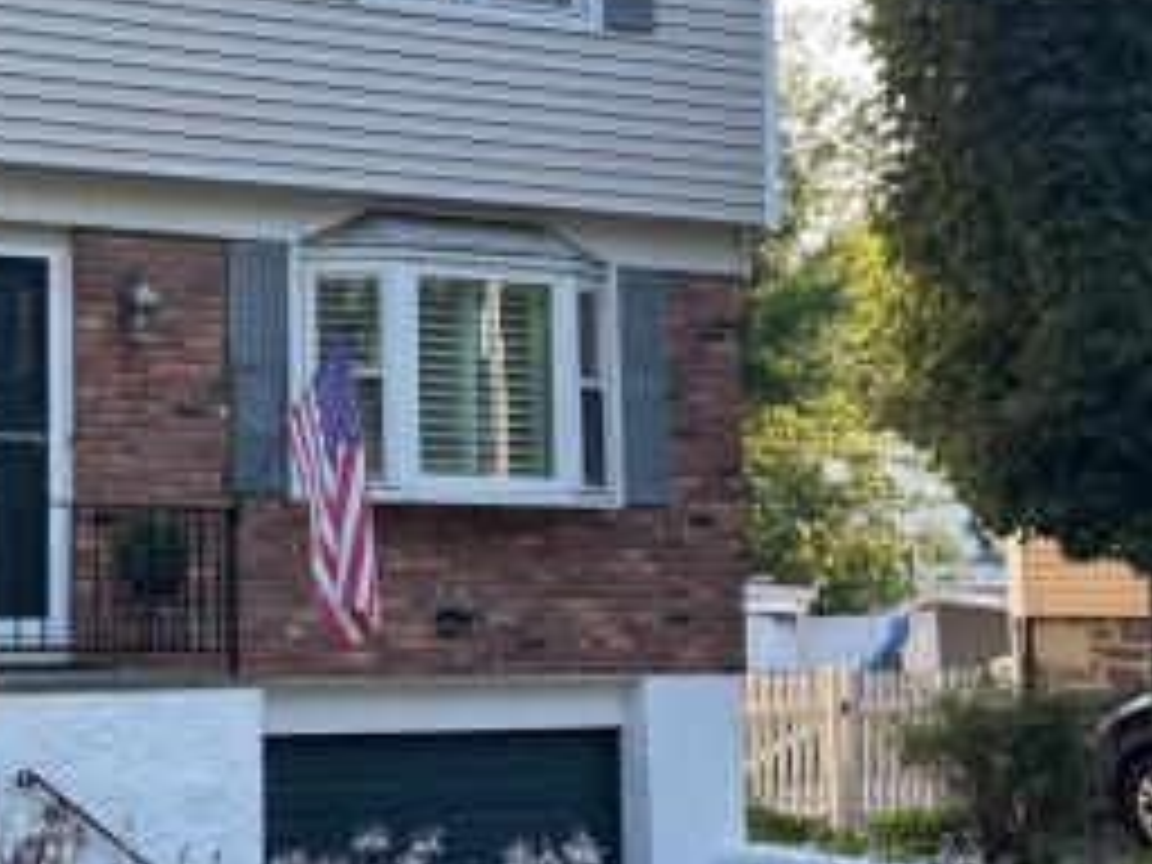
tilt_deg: +6.2
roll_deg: -0.6
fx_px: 2429
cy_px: 284
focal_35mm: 73
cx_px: 40
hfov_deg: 25.5
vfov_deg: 20.1
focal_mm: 5.96
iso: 50
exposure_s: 1/634
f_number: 1.6
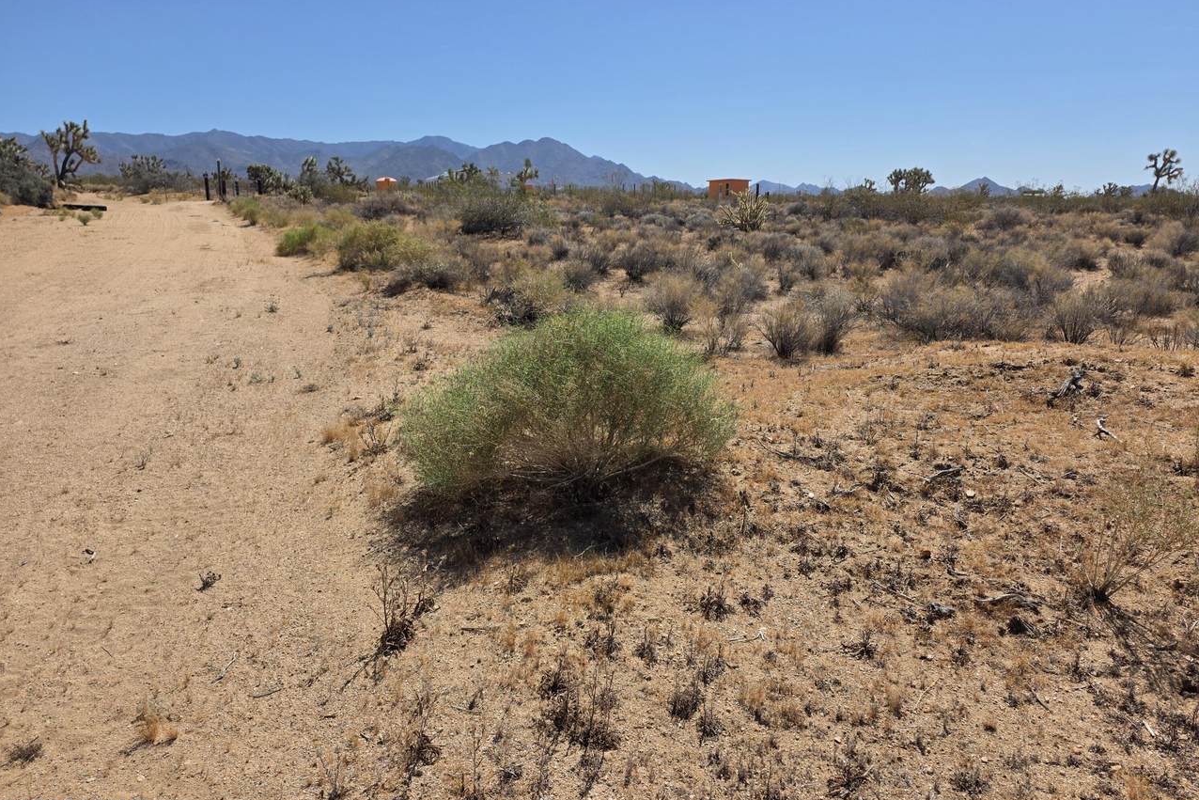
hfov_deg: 73.7
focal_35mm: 24
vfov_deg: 53.1
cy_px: 400
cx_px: 599
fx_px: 799
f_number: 1.7
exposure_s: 1/7944
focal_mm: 6.25
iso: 64
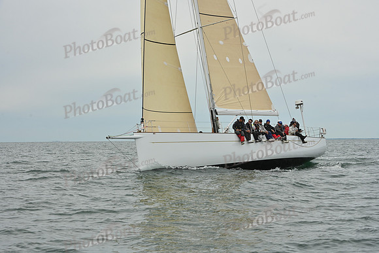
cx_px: 190
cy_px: 126
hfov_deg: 23.6
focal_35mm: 86
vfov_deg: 15.9
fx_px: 906
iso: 320
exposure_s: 1/1250
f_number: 10
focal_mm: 86
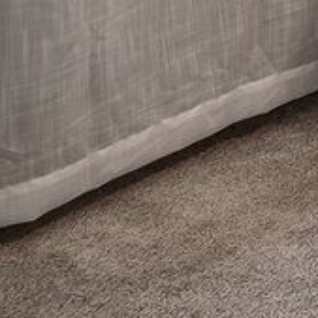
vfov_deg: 10.4
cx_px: 1212
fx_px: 1351
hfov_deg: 8.4
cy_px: -580
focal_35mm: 130
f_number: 8
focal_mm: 16
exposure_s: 1/4
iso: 400
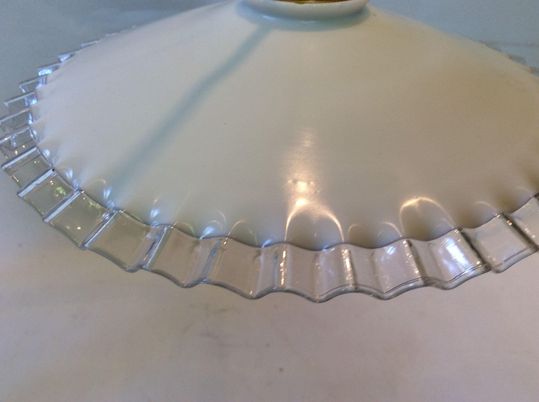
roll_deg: +1.0
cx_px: 270
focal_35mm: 32
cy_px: 201
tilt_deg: -35.2
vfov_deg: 44.1
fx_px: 498
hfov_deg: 56.9
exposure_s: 1/25
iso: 40
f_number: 2.4
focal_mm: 3.3
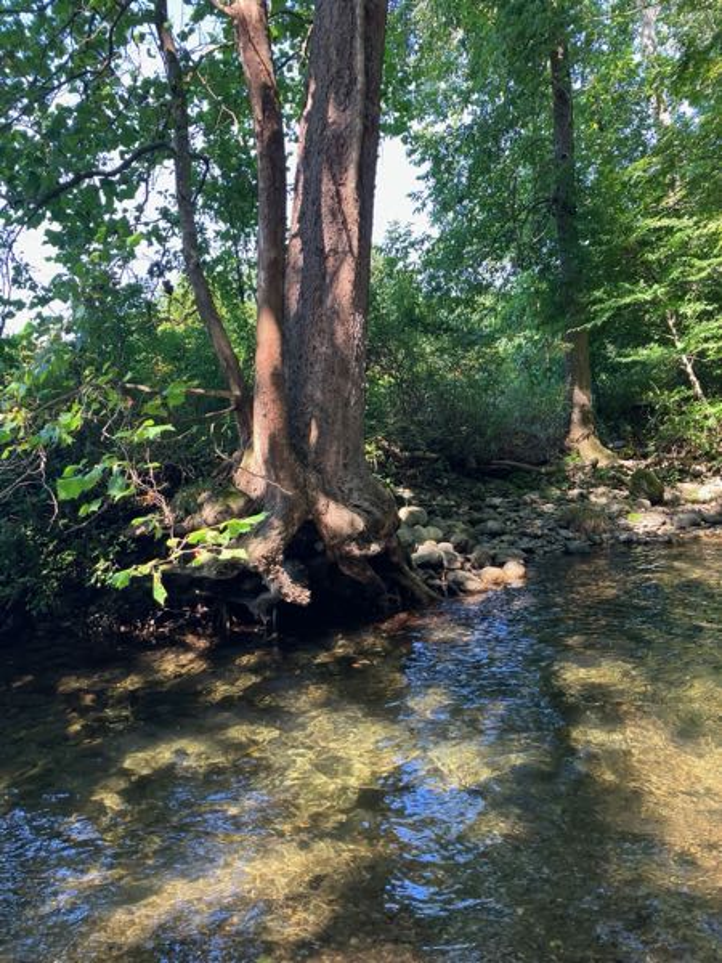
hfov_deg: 49.7
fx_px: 779
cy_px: 482
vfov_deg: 63.4
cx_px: 361
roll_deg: +2.8
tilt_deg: -1.7
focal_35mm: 28
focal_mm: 3.99
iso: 64
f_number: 1.8
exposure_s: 1/121
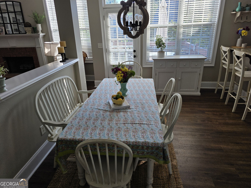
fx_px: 167
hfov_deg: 73.9
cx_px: 126
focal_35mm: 23
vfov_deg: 58.9
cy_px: 94
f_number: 1.7
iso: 50
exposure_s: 1/359
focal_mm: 6.3
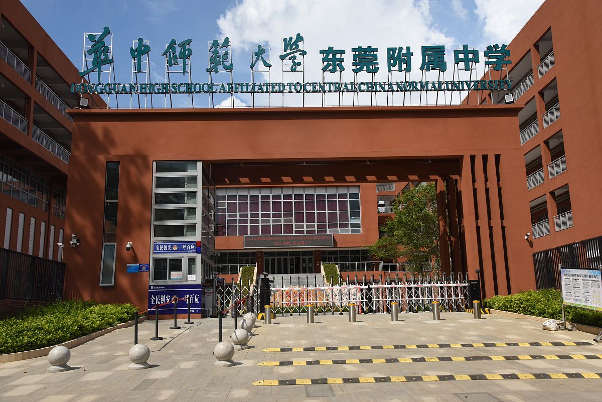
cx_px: 301
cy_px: 201
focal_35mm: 34
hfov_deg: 55.8
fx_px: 569
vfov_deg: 38.9
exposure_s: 1/1250
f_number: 9
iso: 500
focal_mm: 34
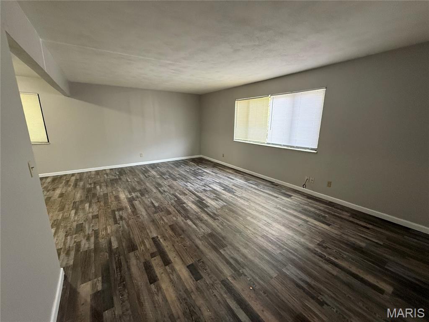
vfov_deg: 85.7
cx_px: 214
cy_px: 161
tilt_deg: -12.6
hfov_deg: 102.1
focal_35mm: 14
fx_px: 174
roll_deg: -0.2
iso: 640
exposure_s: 1/120
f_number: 2.2
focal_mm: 2.22
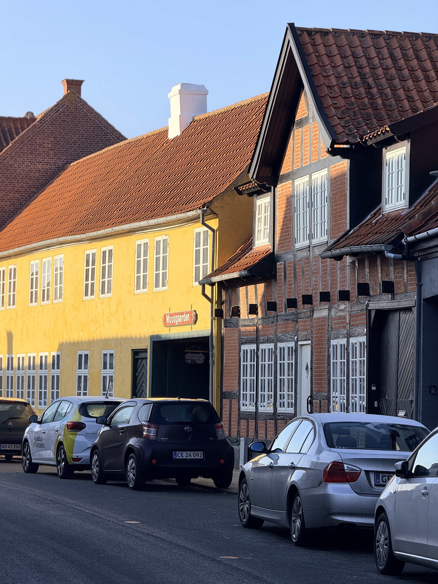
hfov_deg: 12.3
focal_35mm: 120
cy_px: 292
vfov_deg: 16.4
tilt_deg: +5.1
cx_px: 219
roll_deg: -1.8
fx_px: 2024
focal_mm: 15.66
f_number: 2.8
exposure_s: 1/687
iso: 50
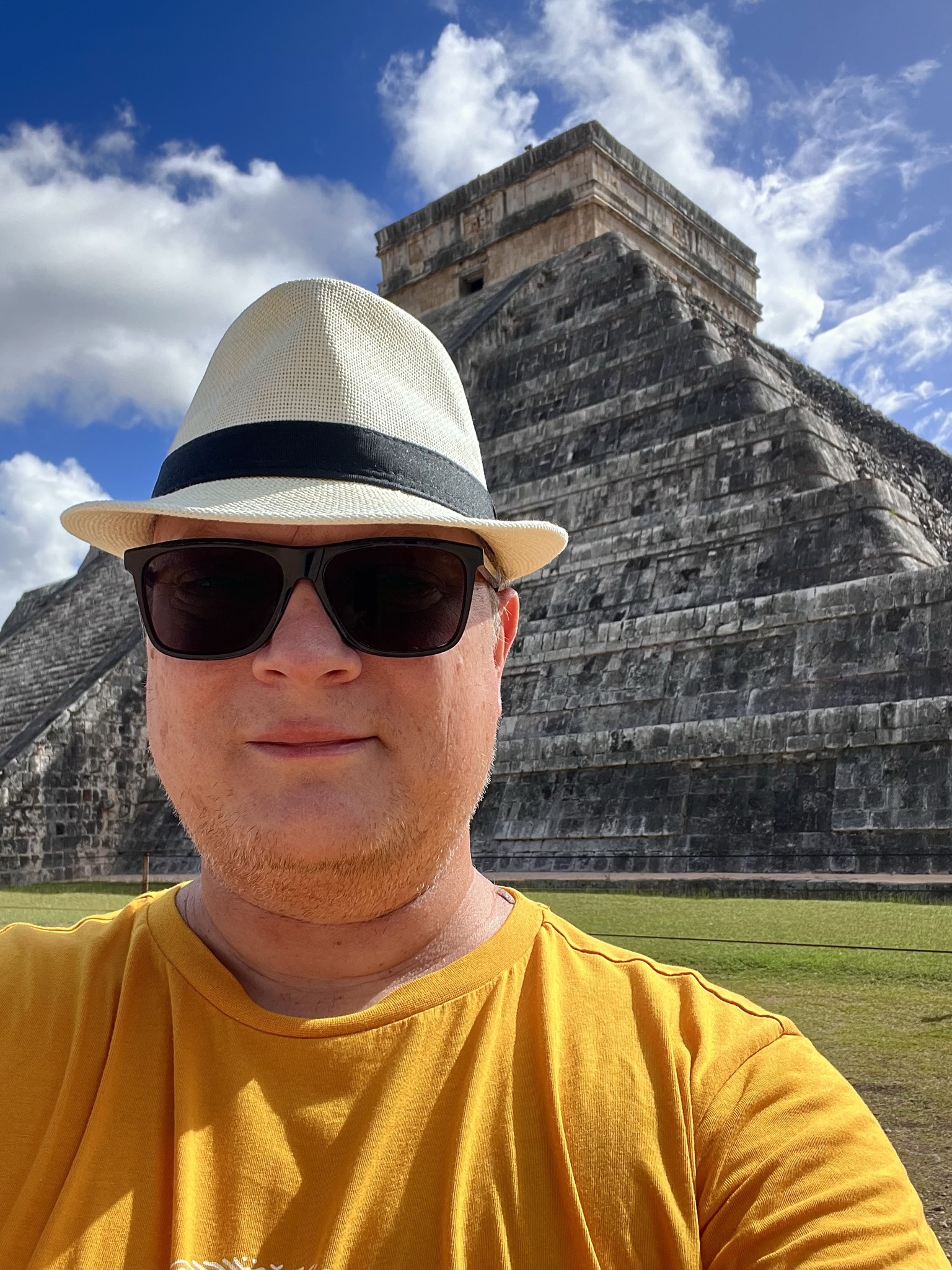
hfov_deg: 46.8
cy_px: 635
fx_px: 1100
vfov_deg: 60.0
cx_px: 476
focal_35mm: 30
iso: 32
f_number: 2.2
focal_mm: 2.71
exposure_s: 1/575
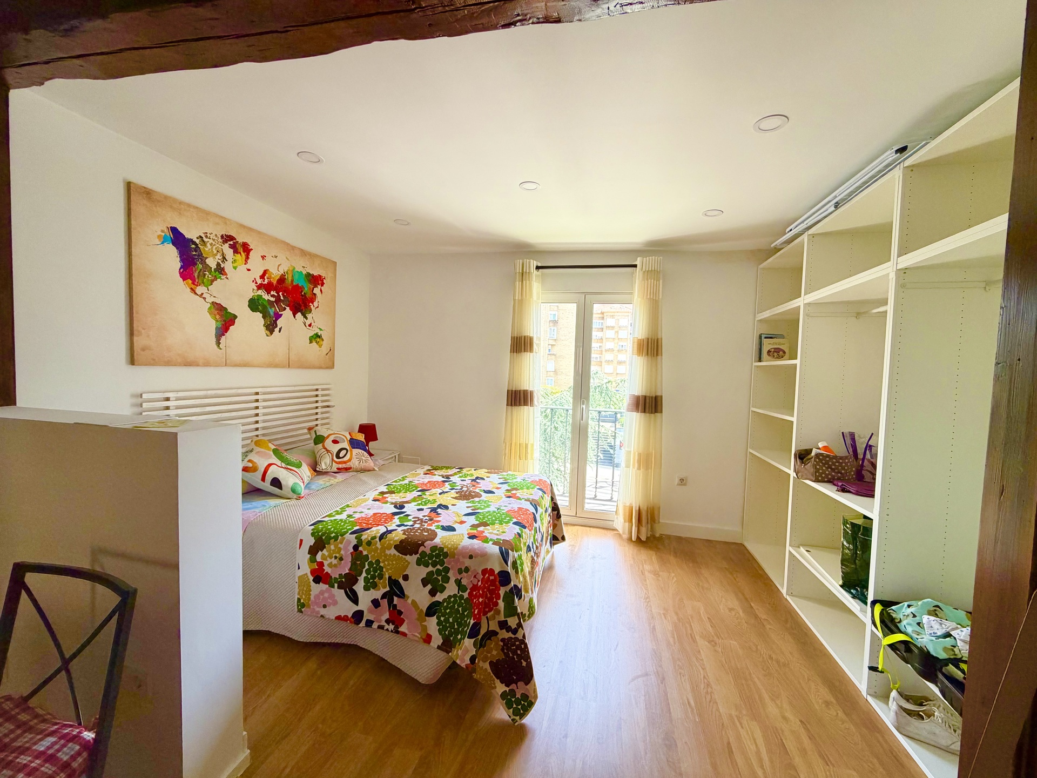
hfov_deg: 102.1
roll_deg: -1.4
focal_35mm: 14
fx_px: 419
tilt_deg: -2.1
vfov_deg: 85.7
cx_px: 518
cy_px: 389
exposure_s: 1/121
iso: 200
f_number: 2.2
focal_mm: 2.22
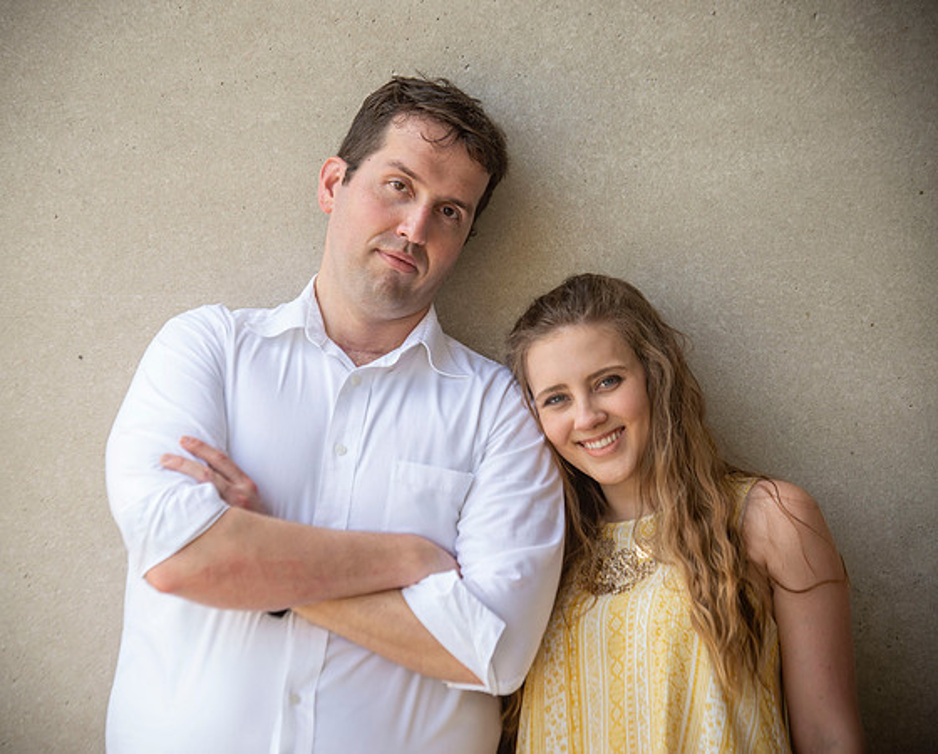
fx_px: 4087
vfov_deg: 10.5
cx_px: 427
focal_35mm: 147
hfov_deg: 13.1
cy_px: 377
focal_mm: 130
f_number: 5
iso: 250
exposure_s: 1/250
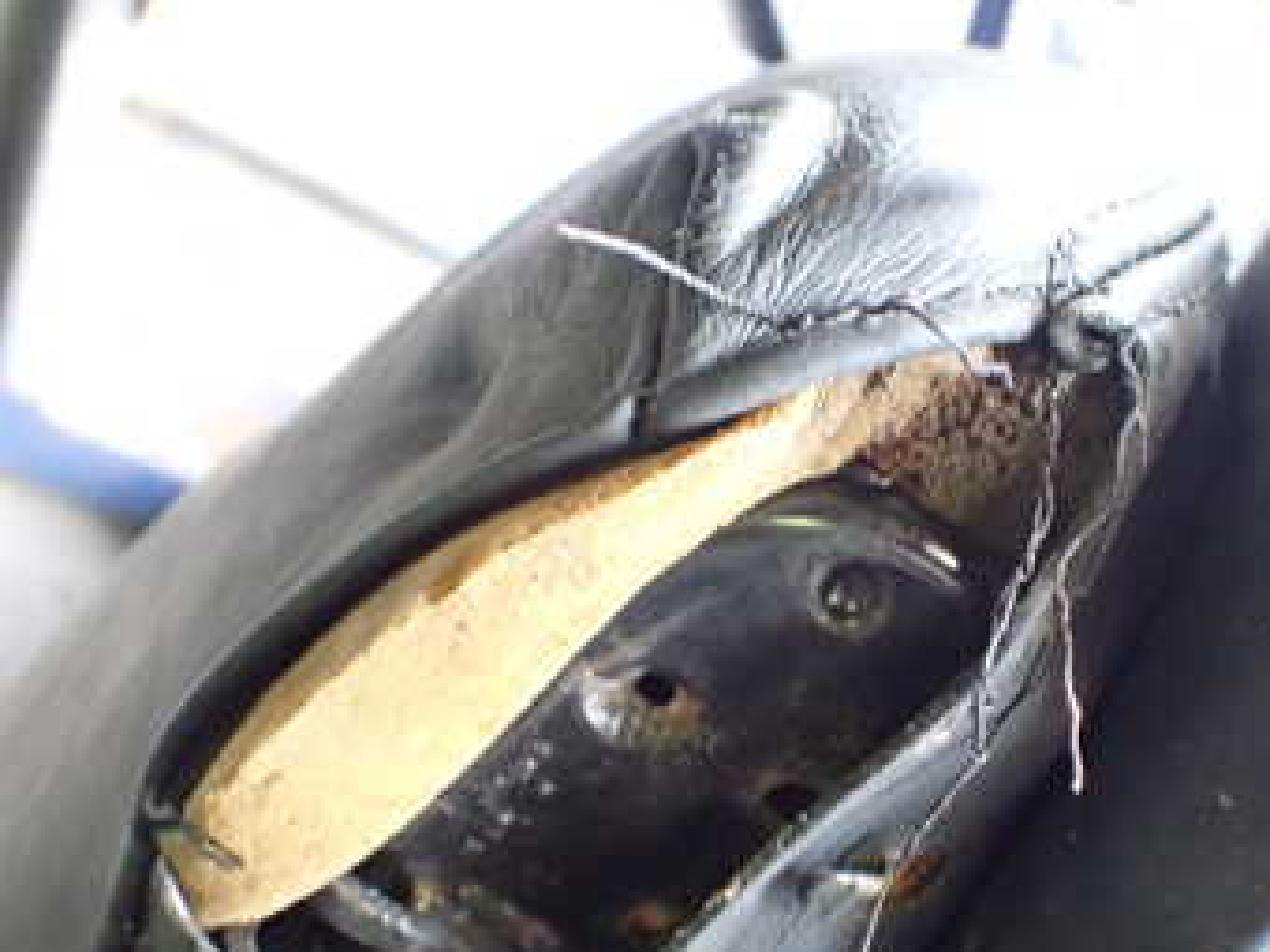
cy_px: 620
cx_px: 941
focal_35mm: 53
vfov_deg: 27.4
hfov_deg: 35.4
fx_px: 1944
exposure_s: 1/60
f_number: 2.3
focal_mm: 5.4
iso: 800
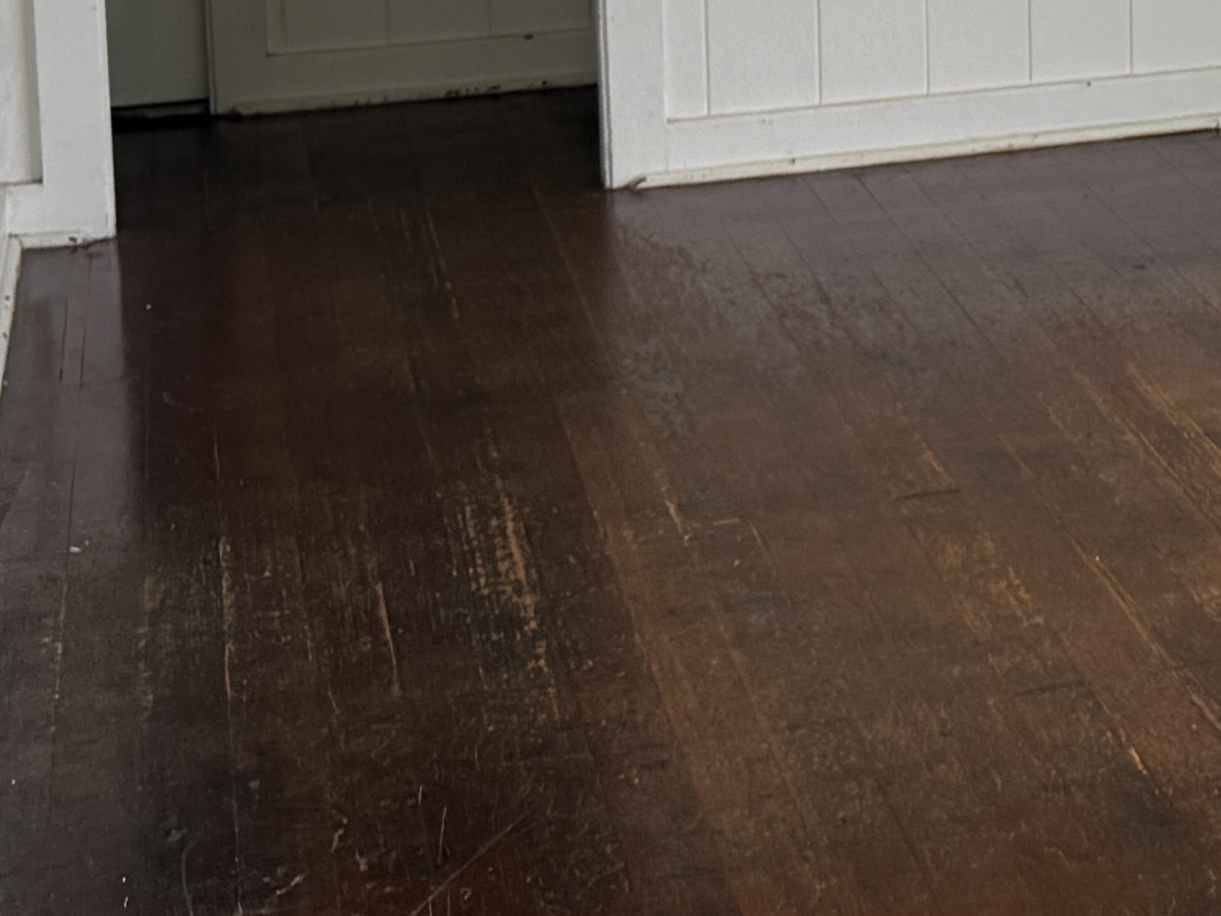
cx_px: 1764
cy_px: -324
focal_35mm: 101
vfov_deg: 14.0
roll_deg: +0.1
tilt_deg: -5.2
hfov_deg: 17.7
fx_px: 3563
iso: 125
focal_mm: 6.76
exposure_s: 1/234
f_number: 1.78
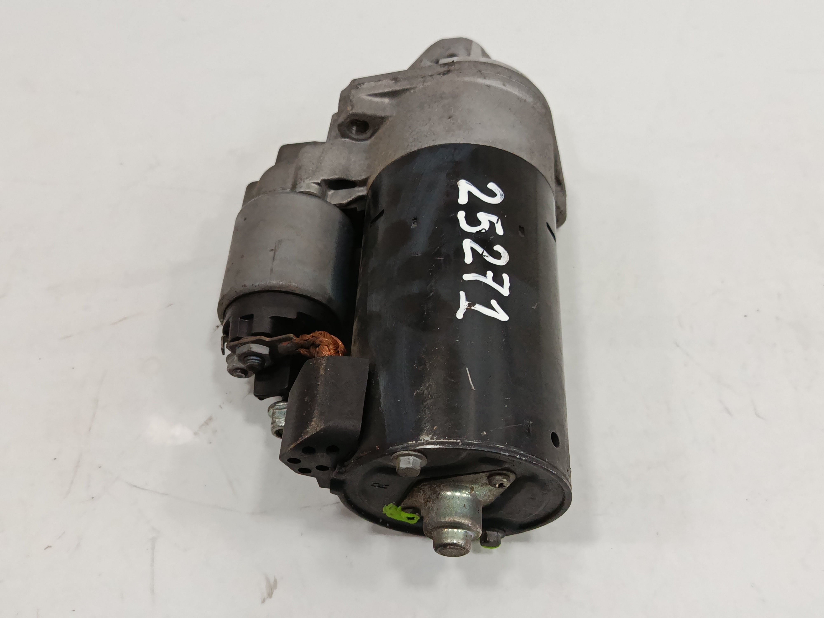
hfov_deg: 52.6
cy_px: 309
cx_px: 412
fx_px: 833
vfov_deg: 40.7
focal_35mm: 35
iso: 1056
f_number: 1.7
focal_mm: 5.24
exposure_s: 1/100
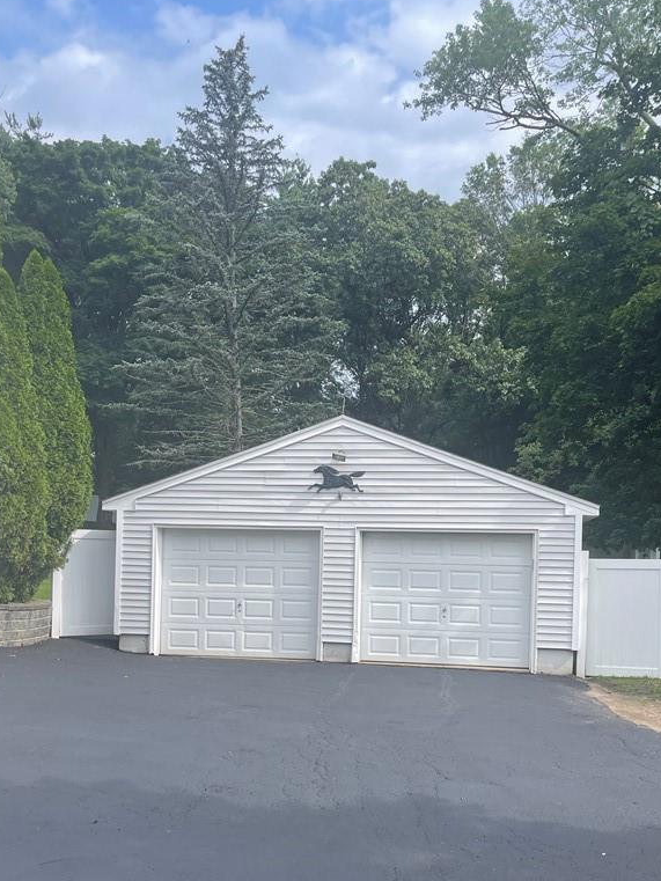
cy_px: 575
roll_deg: -0.4
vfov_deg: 51.8
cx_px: 339
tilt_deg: -0.7
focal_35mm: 35
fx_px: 891
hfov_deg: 40.7
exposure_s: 1/2012
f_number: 1.6
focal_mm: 5.1
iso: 32
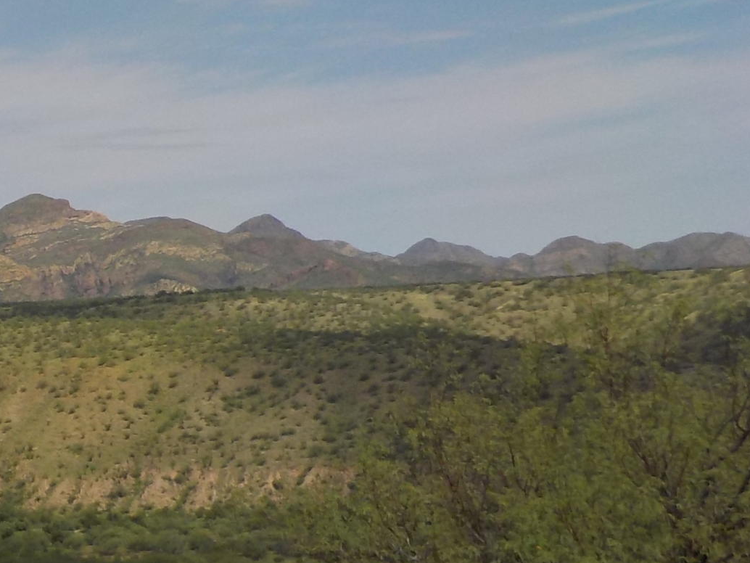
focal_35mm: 87
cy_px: 229
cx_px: -236
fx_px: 1885
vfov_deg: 17.0
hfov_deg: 20.5
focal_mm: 4.1
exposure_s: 1/500
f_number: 6.6
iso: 125
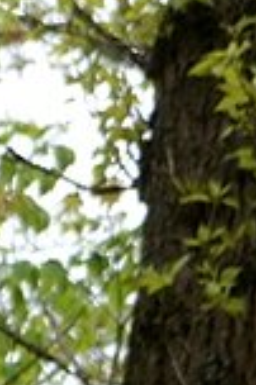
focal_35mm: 624
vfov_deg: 3.3
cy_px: -208
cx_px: -659
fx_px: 6671
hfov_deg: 2.2
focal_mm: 70
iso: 200
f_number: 5.6
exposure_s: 1/125
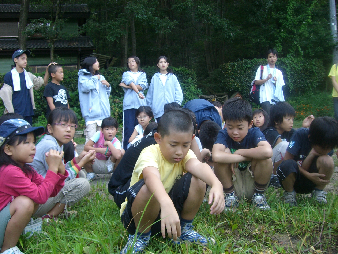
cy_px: 127
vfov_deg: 37.7
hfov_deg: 49.0
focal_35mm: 38
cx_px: 169
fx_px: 371
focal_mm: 6.2
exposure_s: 1/100
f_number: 2.7
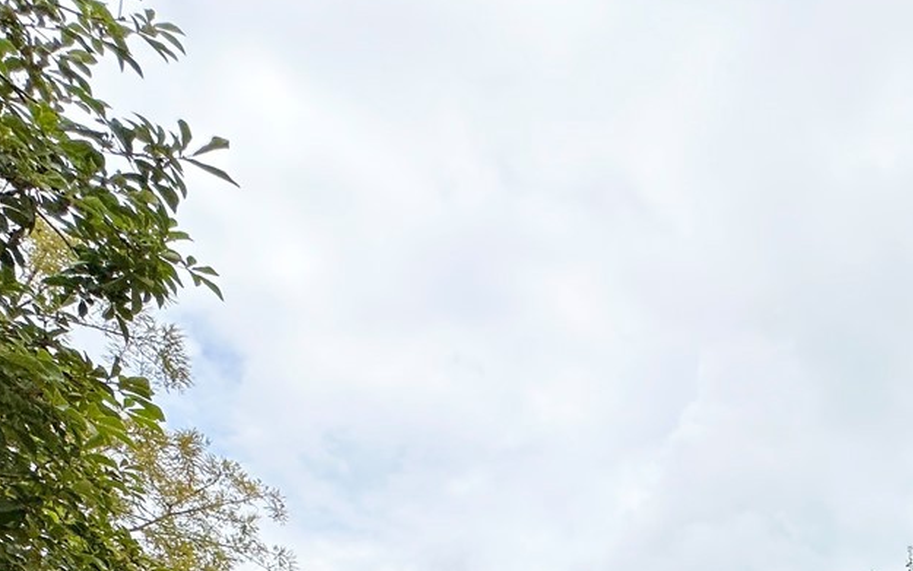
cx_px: 847
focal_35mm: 38
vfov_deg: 25.9
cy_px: 834
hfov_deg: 45.8
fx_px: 946
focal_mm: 2.22
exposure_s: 1/1221
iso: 40
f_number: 2.2
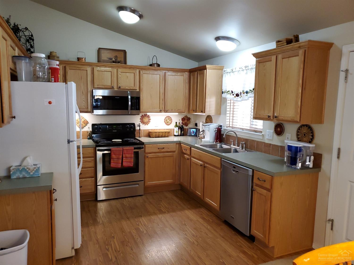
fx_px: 266
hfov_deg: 67.3
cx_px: 177
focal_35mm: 26
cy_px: 132
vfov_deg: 53.0
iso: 200
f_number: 1.5
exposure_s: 1/60
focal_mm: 4.3
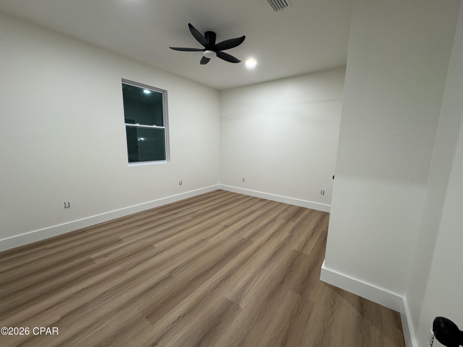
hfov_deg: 102.1
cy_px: 174
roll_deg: -0.9
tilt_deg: -9.9
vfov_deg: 85.7
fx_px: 187
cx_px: 232
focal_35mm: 14
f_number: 2.2
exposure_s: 1/60
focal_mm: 2.22
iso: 250
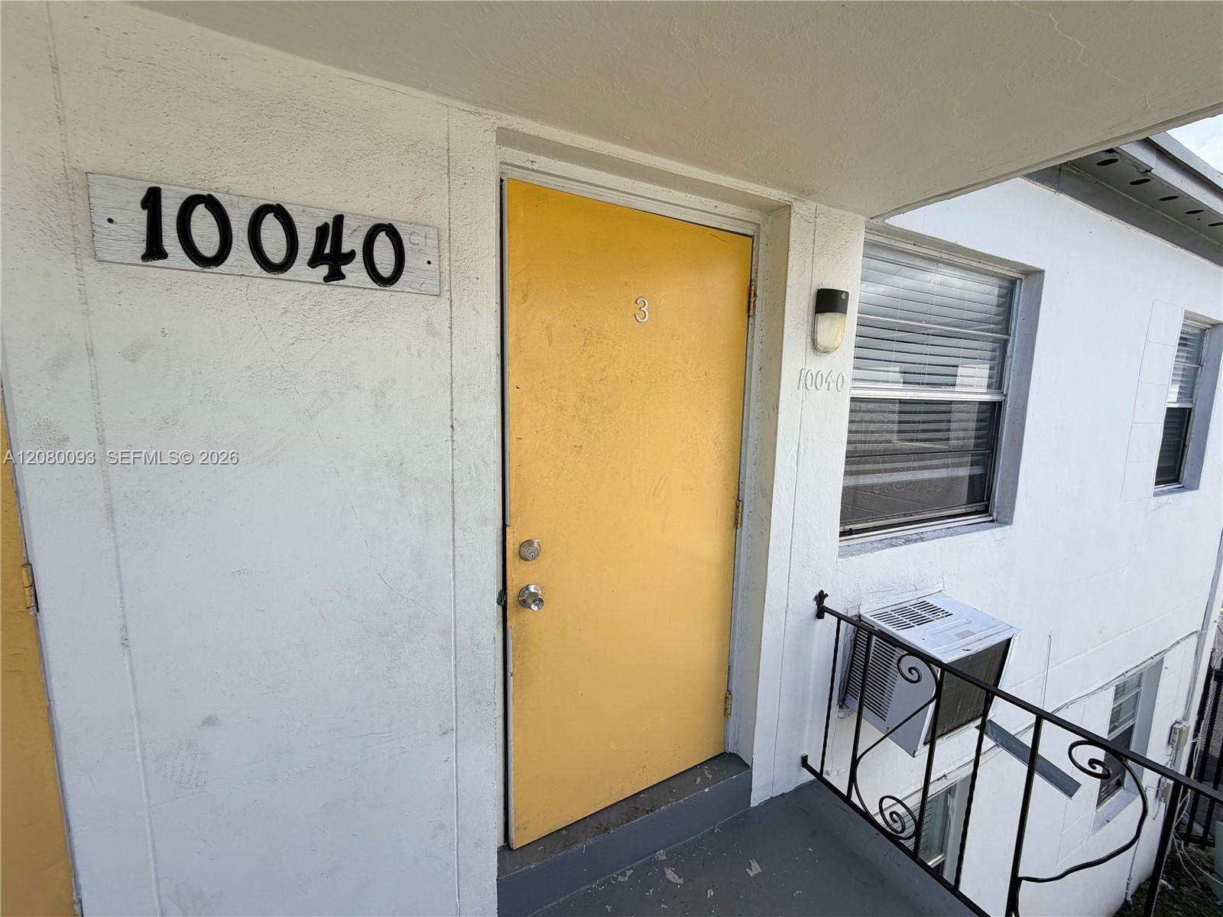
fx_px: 495
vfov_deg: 85.7
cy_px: 458
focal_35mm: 14
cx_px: 612
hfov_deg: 102.1
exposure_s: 1/770
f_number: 2.2
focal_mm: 2.22
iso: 32
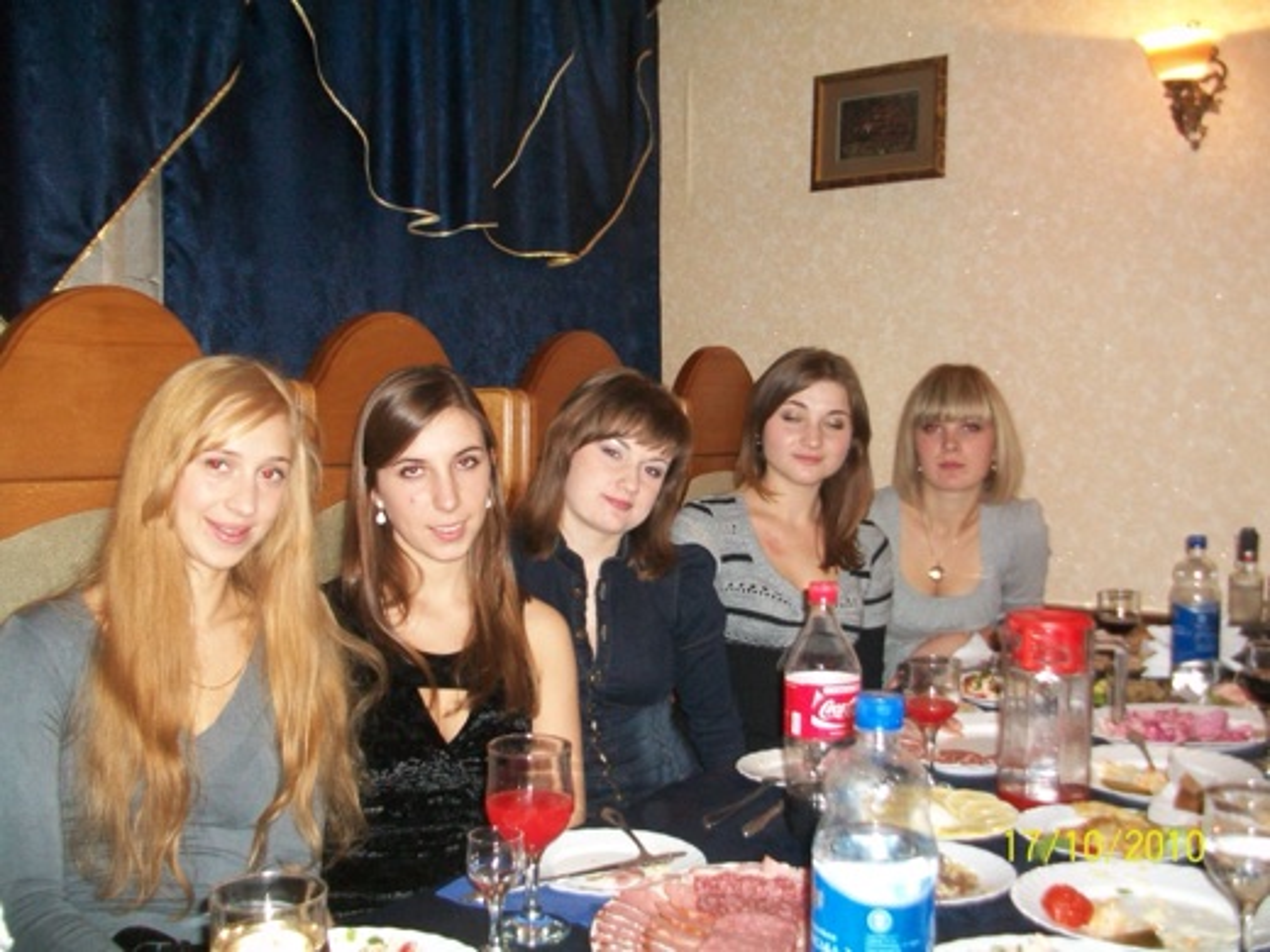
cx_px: 635
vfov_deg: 41.8
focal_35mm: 34
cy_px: 476
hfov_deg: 54.0
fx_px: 1247
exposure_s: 1/60
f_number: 2.8
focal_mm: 5.7
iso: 160
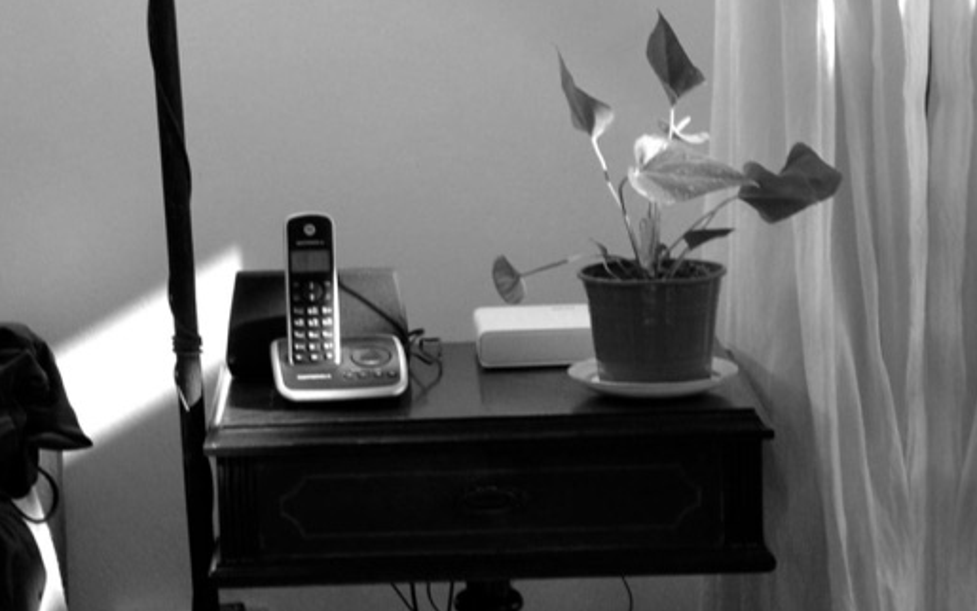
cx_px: 269
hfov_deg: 16.2
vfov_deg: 10.2
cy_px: 229
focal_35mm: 128
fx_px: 3409
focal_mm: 18
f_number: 4.5
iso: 400
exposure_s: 1/80
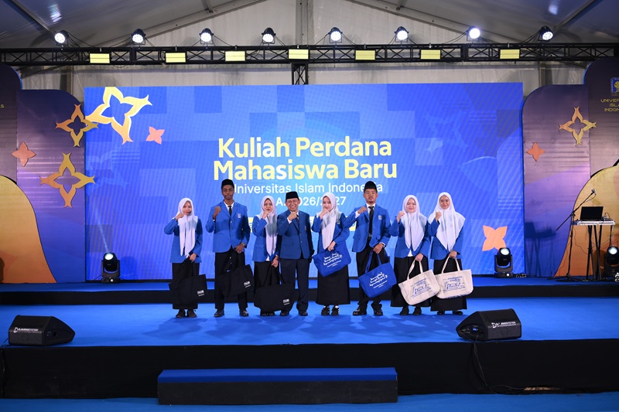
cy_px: 206
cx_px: 310
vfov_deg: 27.0
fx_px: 859
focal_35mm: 50
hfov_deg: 39.6
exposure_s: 1/200
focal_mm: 50
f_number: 2.5
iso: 400
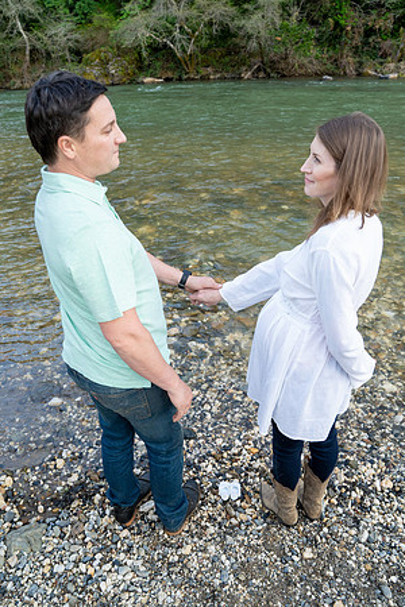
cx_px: 202
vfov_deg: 71.5
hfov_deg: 51.3
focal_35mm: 25
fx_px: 422
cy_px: 304
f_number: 4
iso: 800
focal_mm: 25
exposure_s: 1/250
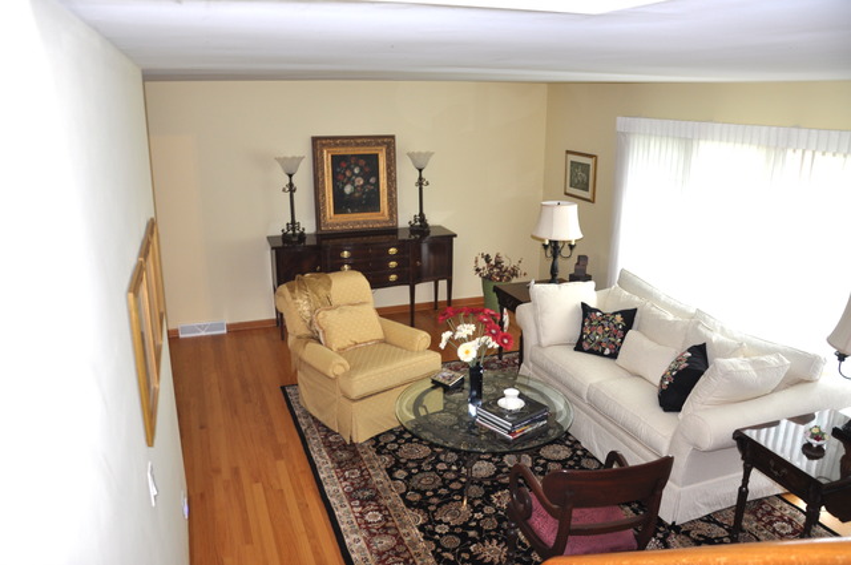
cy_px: 282
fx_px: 637
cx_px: 426
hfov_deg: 67.4
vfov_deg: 47.8
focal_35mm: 27
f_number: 3.5
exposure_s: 1/8
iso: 400
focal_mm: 18
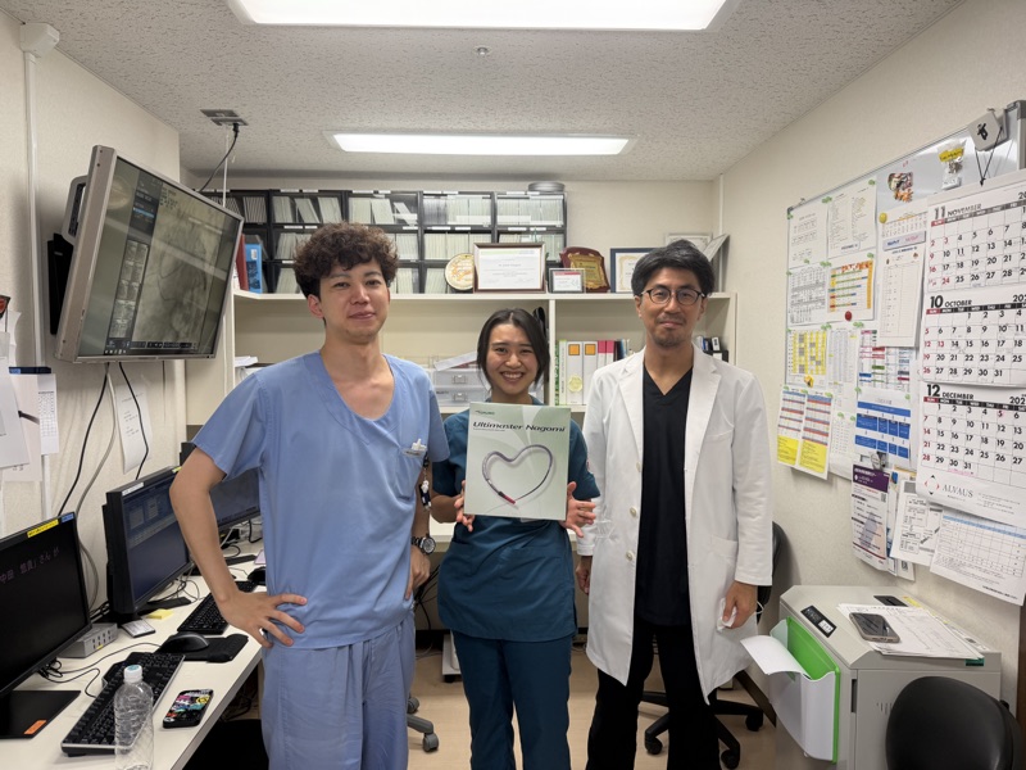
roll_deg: +0.4
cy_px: 385
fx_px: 711
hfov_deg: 71.6
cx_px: 513
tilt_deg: -3.6
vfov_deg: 56.8
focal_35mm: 24
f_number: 1.78
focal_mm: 6.76
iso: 80
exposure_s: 1/100
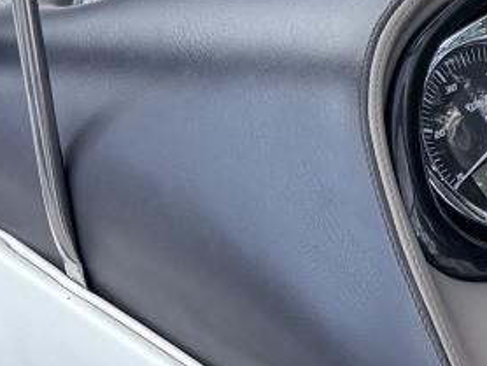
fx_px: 1943
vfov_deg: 10.4
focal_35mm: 138
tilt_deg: -40.1
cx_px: 1377
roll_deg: -1.4
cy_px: 566
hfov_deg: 10.7
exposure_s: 1/1689
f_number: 1.78
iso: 80
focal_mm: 6.76
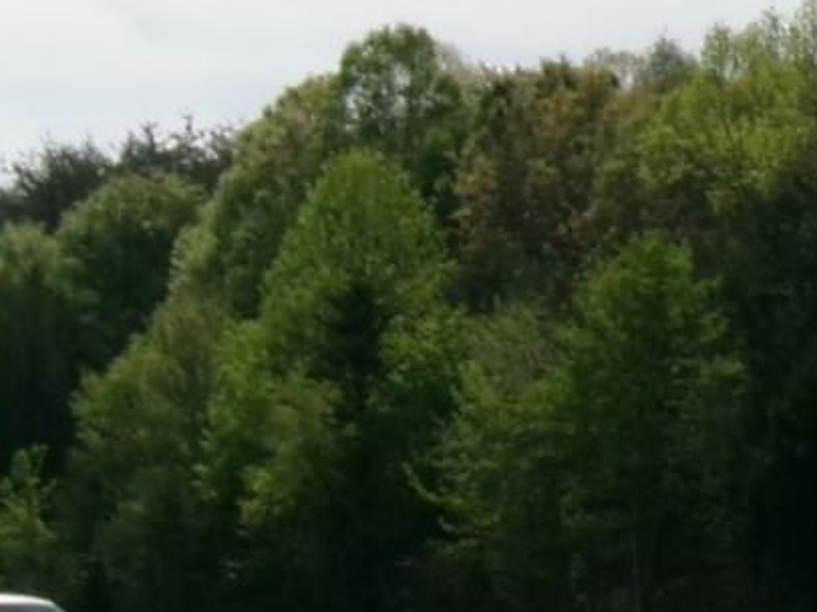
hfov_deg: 8.6
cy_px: 22
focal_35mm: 217
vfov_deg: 6.8
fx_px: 5119
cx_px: 1650
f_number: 12.5
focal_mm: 7.8
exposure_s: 1/240
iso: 100
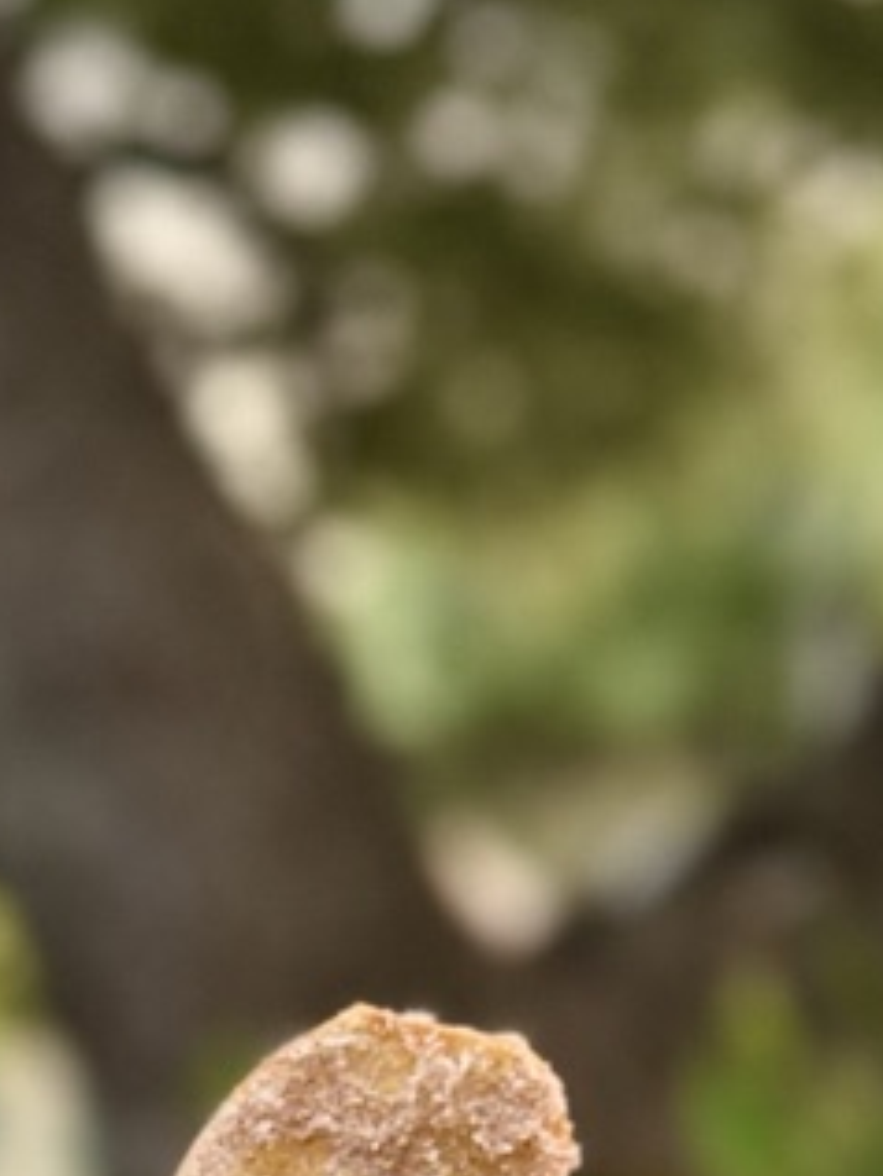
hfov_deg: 13.9
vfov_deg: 17.7
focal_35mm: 106
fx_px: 3603
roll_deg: +0.2
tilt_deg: -6.3
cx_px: 119
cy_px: 1373
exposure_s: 1/120
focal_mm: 6.86
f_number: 1.78
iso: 200
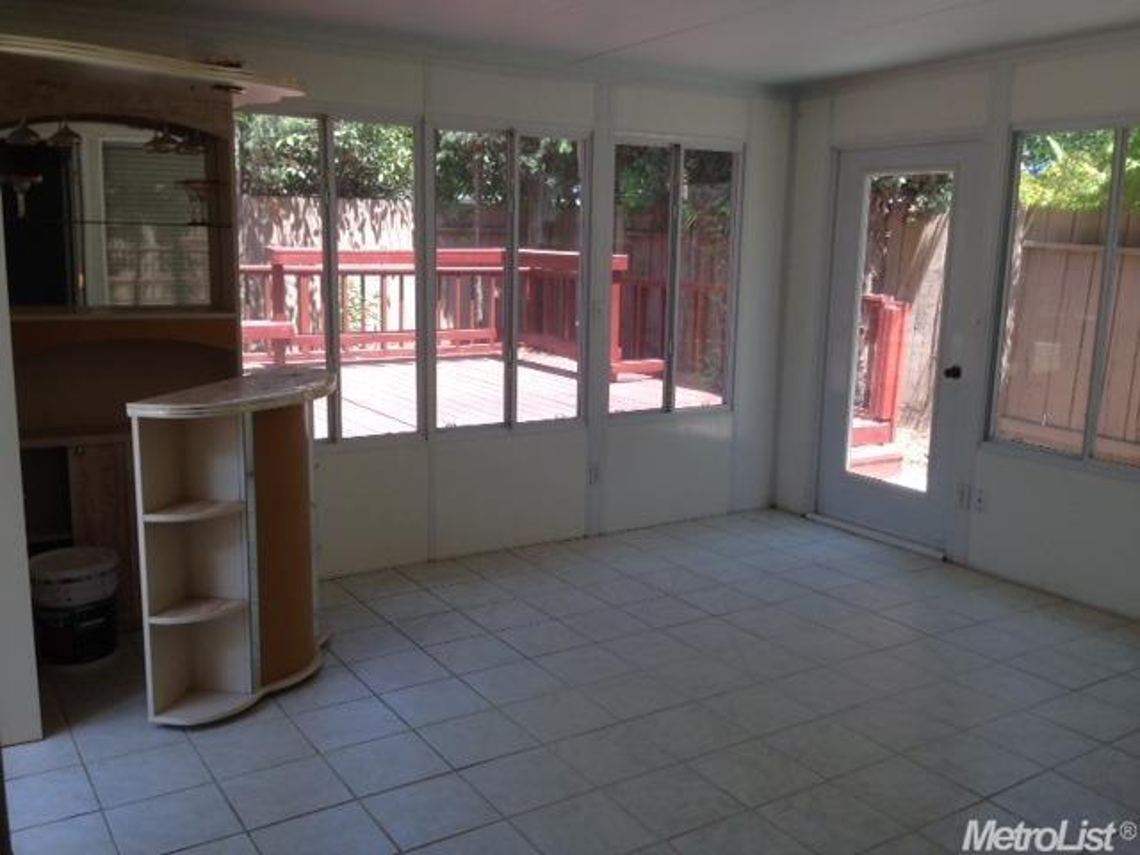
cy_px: 428
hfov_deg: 55.4
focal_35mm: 33
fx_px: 1087
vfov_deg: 42.9
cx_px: 570
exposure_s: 1/131
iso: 50
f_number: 2.4
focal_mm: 4.12
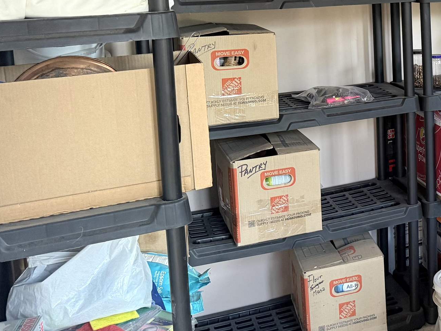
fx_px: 726
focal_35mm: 57
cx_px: 500
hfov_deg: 29.9
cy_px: 30
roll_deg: +2.7
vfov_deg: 24.9
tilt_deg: -5.7
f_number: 1.78
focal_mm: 6.76
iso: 250
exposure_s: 1/60
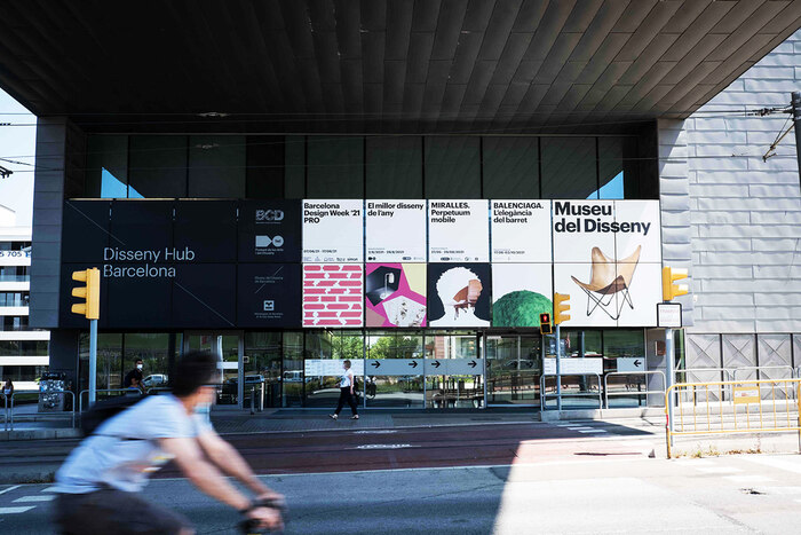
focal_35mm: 42
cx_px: 400
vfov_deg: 31.9
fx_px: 935
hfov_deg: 46.4
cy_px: 268
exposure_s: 1/50
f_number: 13
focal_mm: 27.7
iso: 125
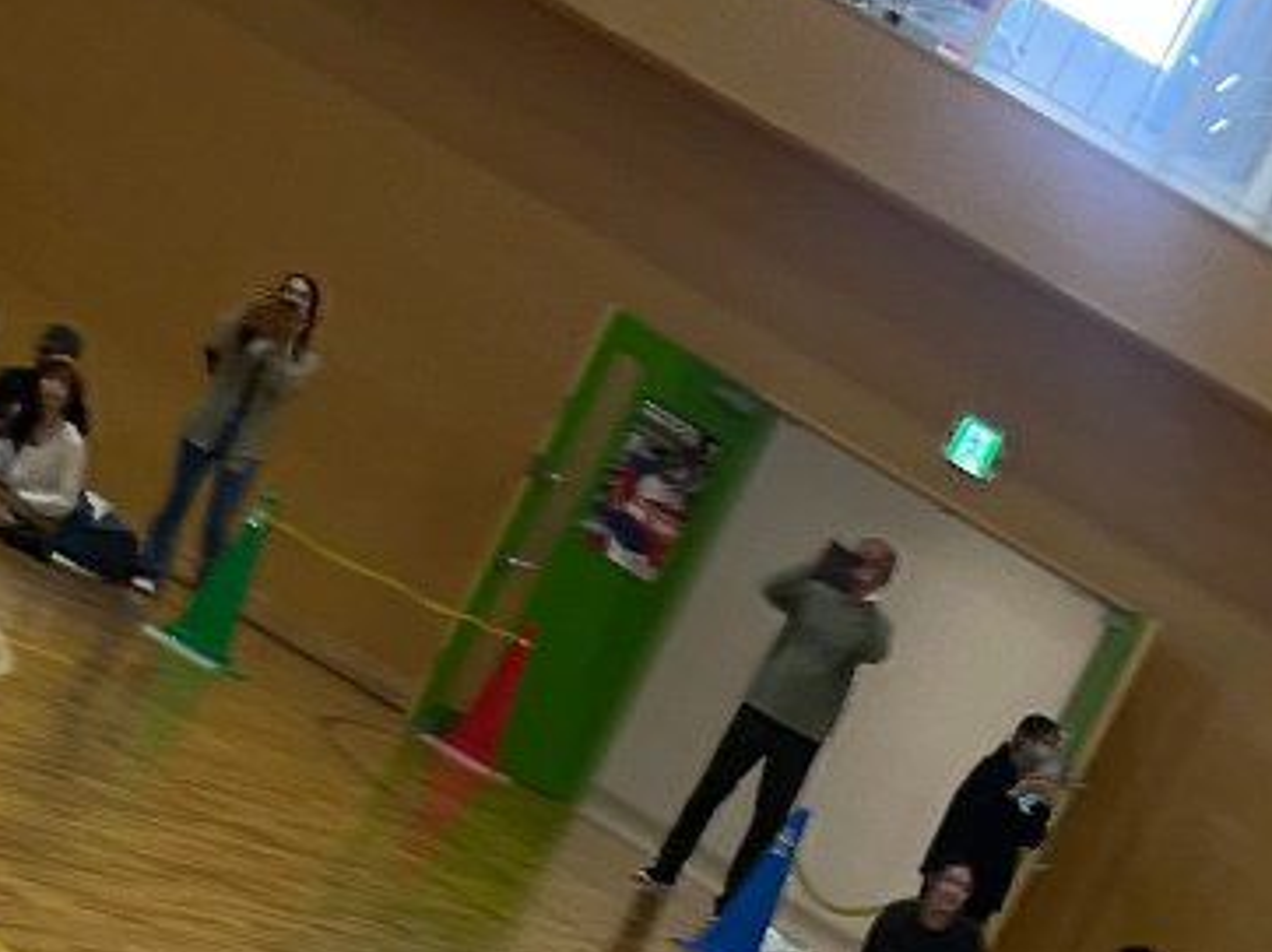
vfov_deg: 9.7
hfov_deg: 14.1
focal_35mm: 138
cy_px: 2097
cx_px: 1226
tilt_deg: -9.3
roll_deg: -31.5
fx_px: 5068
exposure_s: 1/100
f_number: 1.5
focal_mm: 5.7
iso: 50
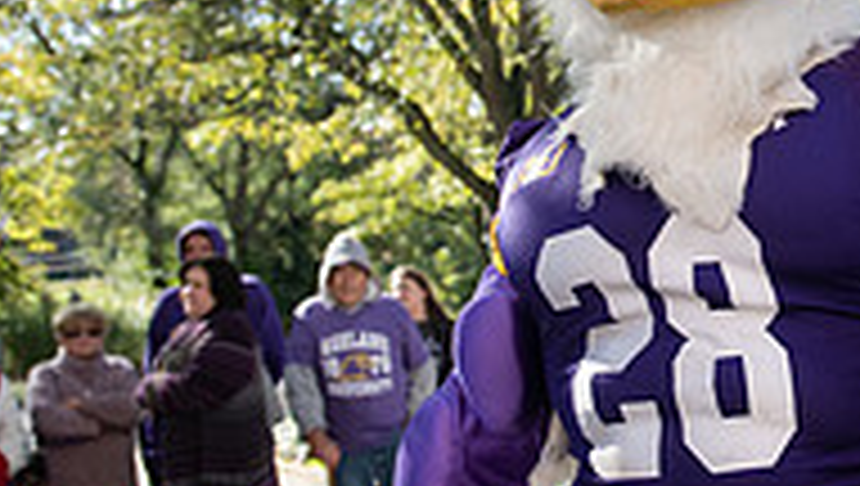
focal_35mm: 89
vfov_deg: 13.6
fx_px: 2032
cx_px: 833
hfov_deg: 23.1
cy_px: 128
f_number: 5
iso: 400
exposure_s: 1/500
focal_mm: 28
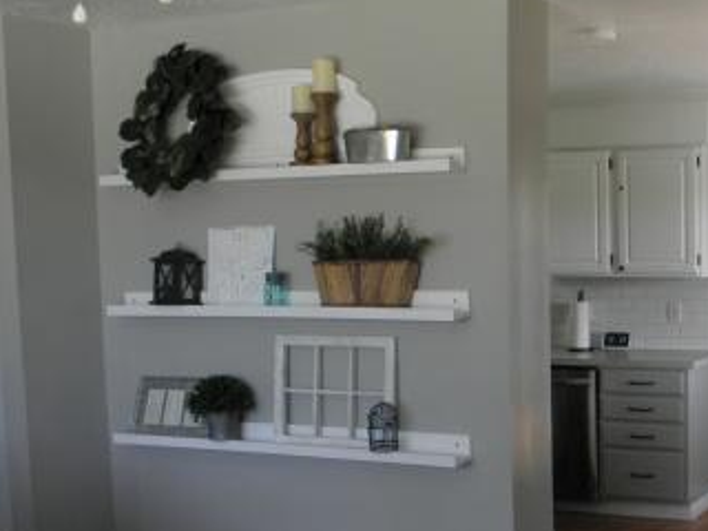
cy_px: 405
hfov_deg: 32.3
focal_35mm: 56
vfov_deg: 25.8
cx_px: 666
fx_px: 1145
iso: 100
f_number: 3.5
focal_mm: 5
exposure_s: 1/30
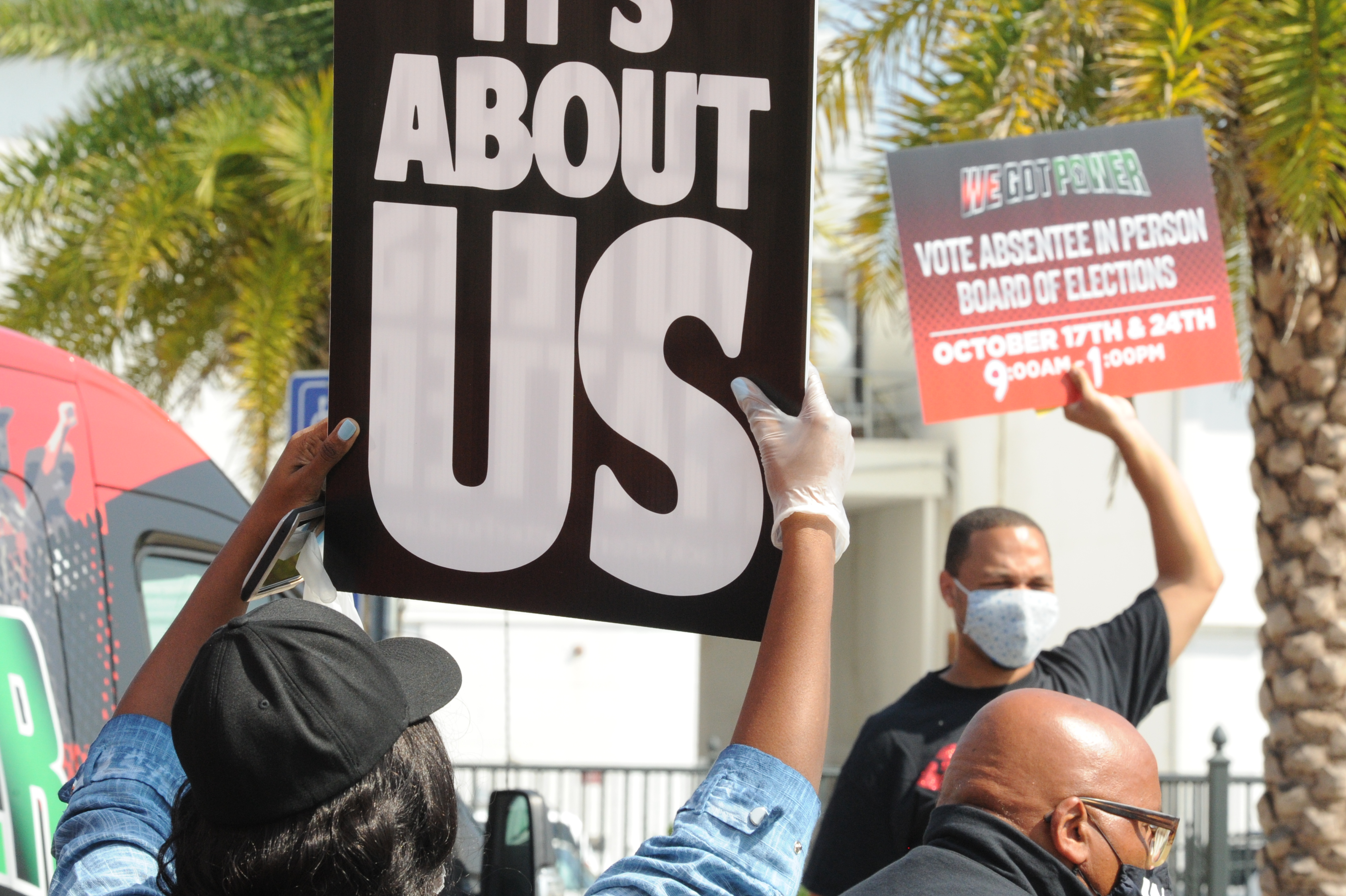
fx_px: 5269
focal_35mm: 141
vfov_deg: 9.7
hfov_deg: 14.6
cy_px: 383
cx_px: 610
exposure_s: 1/1000
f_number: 16
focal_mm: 112
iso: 2500
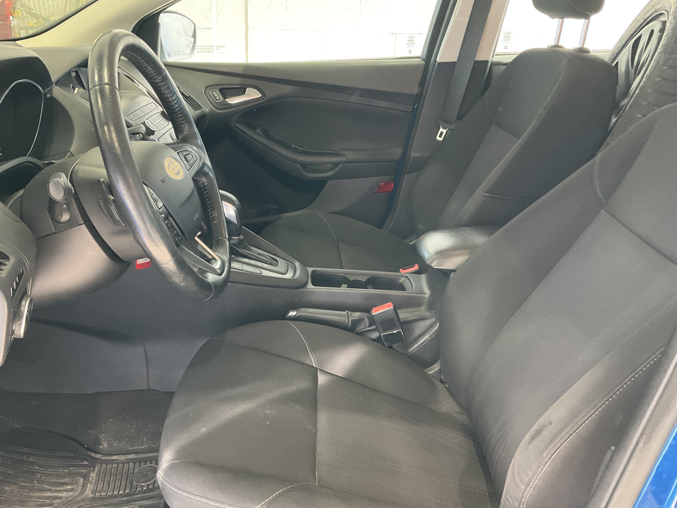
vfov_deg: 44.1
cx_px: 309
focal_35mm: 32
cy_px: 280
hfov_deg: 56.7
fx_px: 626
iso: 200
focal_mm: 3
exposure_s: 1/60
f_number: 1.8
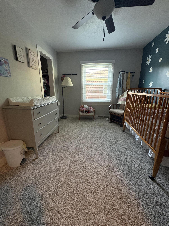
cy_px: 113
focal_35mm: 14
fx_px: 91
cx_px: 84
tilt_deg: -13.1
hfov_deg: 85.7
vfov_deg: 102.1
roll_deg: -0.2
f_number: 2.2
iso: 320
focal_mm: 2.22
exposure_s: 1/60
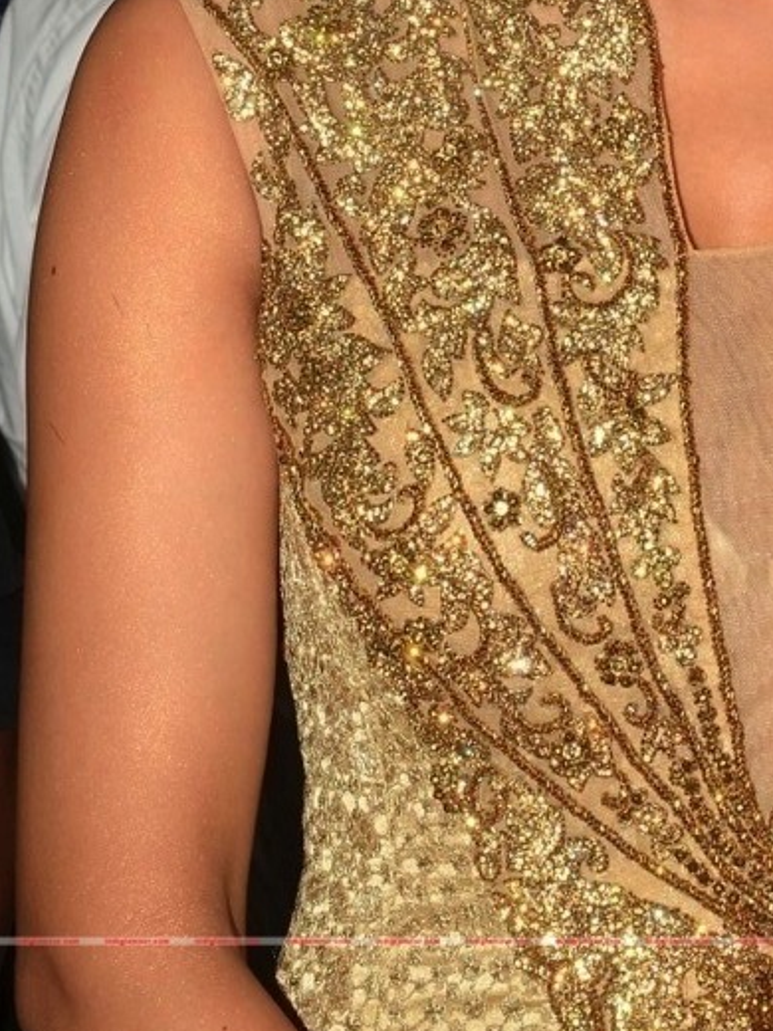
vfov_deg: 11.2
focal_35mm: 174
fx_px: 5181
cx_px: 678
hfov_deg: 8.5
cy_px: -57
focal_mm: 52
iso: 200
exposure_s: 1/160
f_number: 10
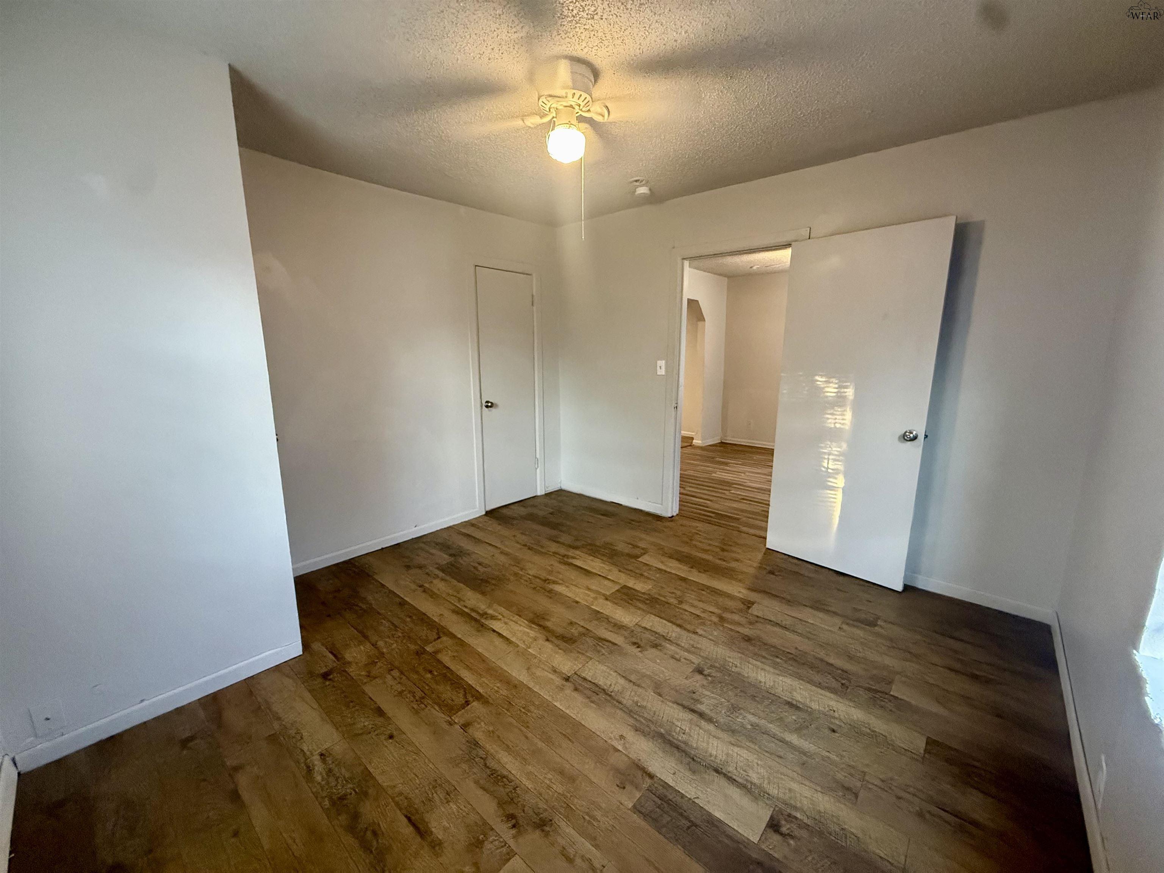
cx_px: 582
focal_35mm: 14
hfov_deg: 102.1
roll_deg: -0.4
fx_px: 471
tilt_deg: -9.9
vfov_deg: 85.7
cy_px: 436
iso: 640
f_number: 2.2
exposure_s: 1/60
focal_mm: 2.22
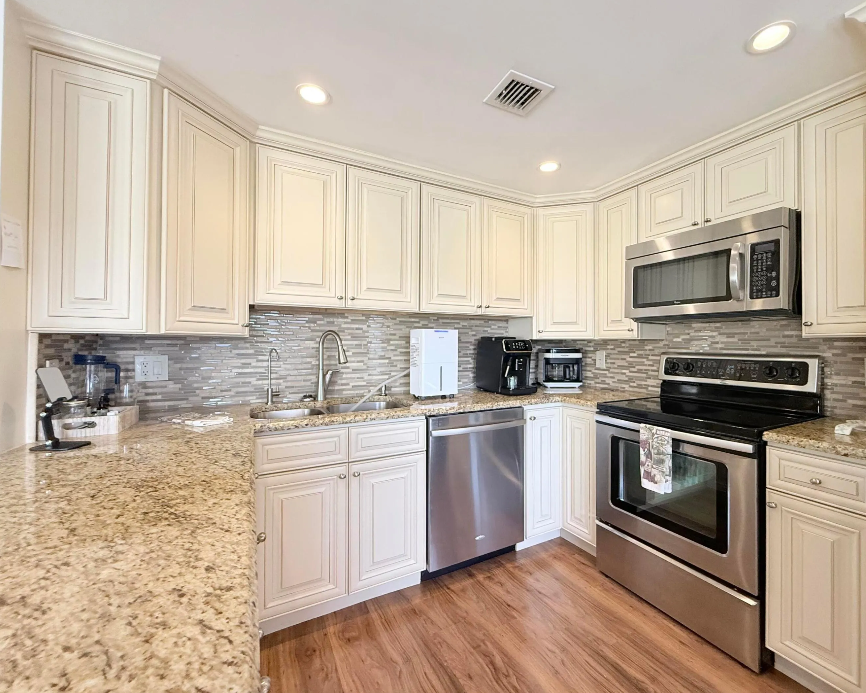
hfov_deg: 96.5
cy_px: 341
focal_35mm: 15
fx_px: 384
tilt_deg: -0.4
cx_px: 472
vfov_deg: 84.0
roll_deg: +0.1
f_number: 2.2
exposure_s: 1/120
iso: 250
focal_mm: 2.22
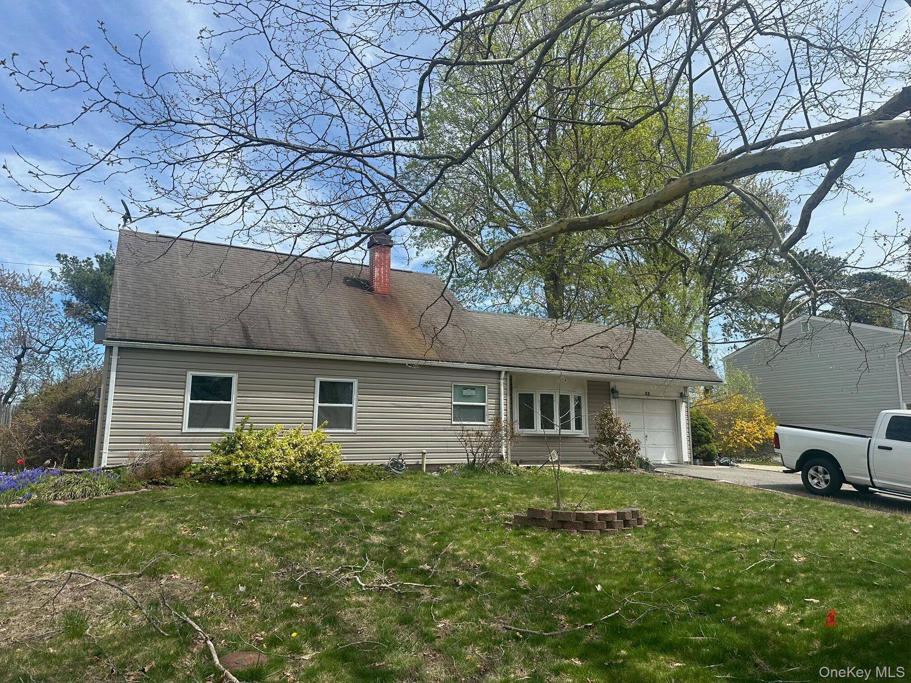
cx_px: 456
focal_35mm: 24
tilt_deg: +9.4
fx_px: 632
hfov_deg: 71.6
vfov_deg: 56.8
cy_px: 342
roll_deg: -0.1
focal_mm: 6.86
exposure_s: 1/3472
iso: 80
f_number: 1.78
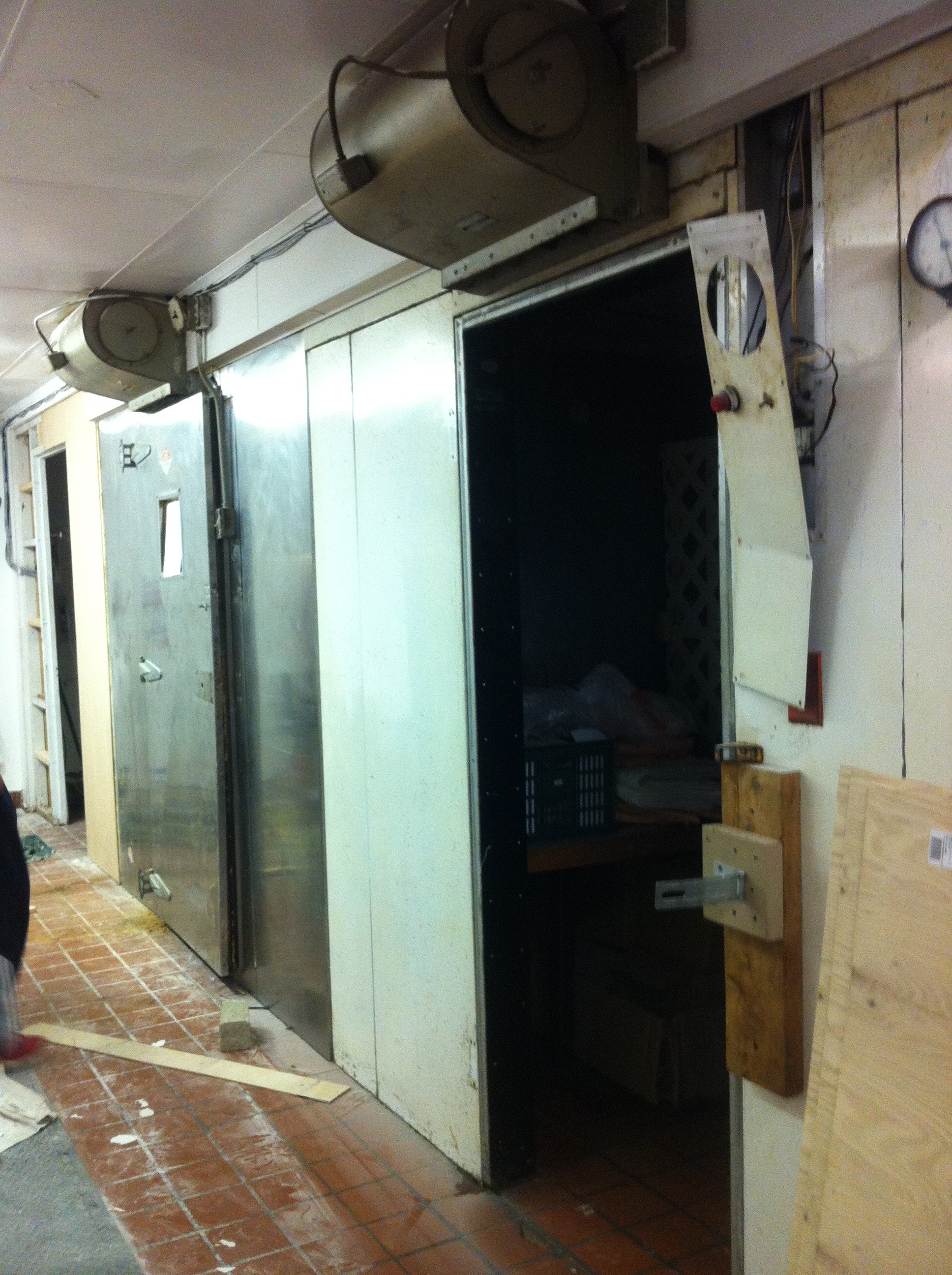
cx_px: 476
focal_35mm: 35
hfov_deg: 40.6
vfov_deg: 52.7
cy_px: 638
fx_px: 1287
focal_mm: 3.85
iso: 160
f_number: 2.8
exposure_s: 1/15
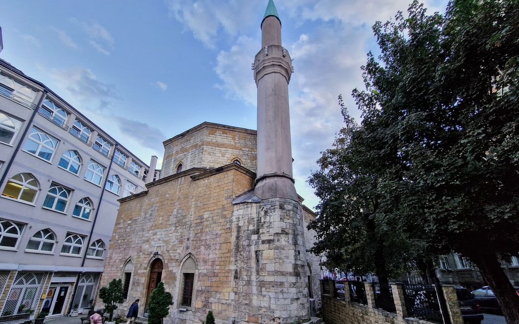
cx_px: 260
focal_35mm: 14
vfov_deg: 77.8
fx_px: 198
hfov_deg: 105.3
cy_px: 193
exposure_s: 1/120
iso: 64
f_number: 2.2
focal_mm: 2.2
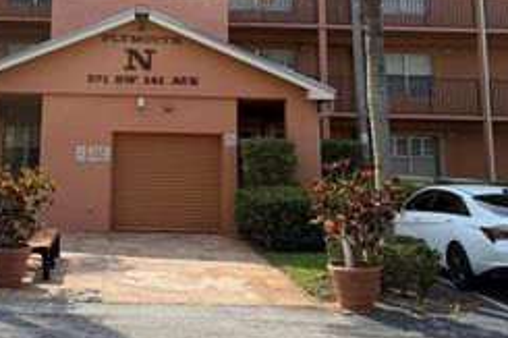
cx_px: 139
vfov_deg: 25.4
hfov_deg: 38.1
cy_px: 13
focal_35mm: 51
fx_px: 719
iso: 100
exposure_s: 1/5319
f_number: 1.78
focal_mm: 6.76
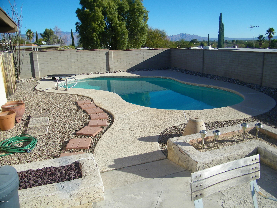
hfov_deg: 63.4
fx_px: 224
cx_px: 138
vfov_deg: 49.7
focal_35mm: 28
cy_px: 104
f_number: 7
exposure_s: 1/125
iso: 80
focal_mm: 5
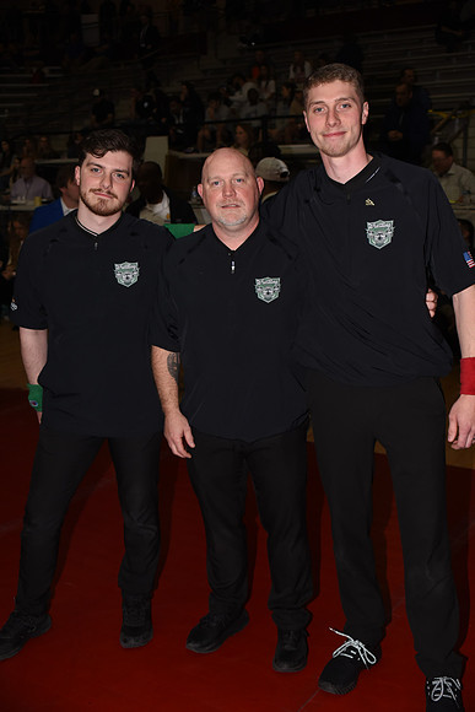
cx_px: 238
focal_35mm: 45
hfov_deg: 29.9
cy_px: 356
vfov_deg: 43.6
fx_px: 890
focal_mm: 45
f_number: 5.6
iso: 800
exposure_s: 1/400
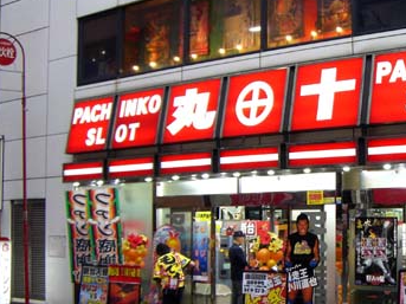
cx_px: 318
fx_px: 715
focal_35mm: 61
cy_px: 208
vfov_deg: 23.9
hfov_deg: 31.0
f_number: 2.7
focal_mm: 6.2
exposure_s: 1/50
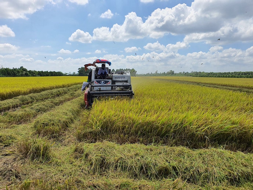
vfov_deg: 53.1
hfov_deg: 67.3
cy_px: 95
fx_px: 190
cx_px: 126
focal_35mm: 26
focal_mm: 4.3
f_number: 2.4
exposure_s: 1/2456
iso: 50
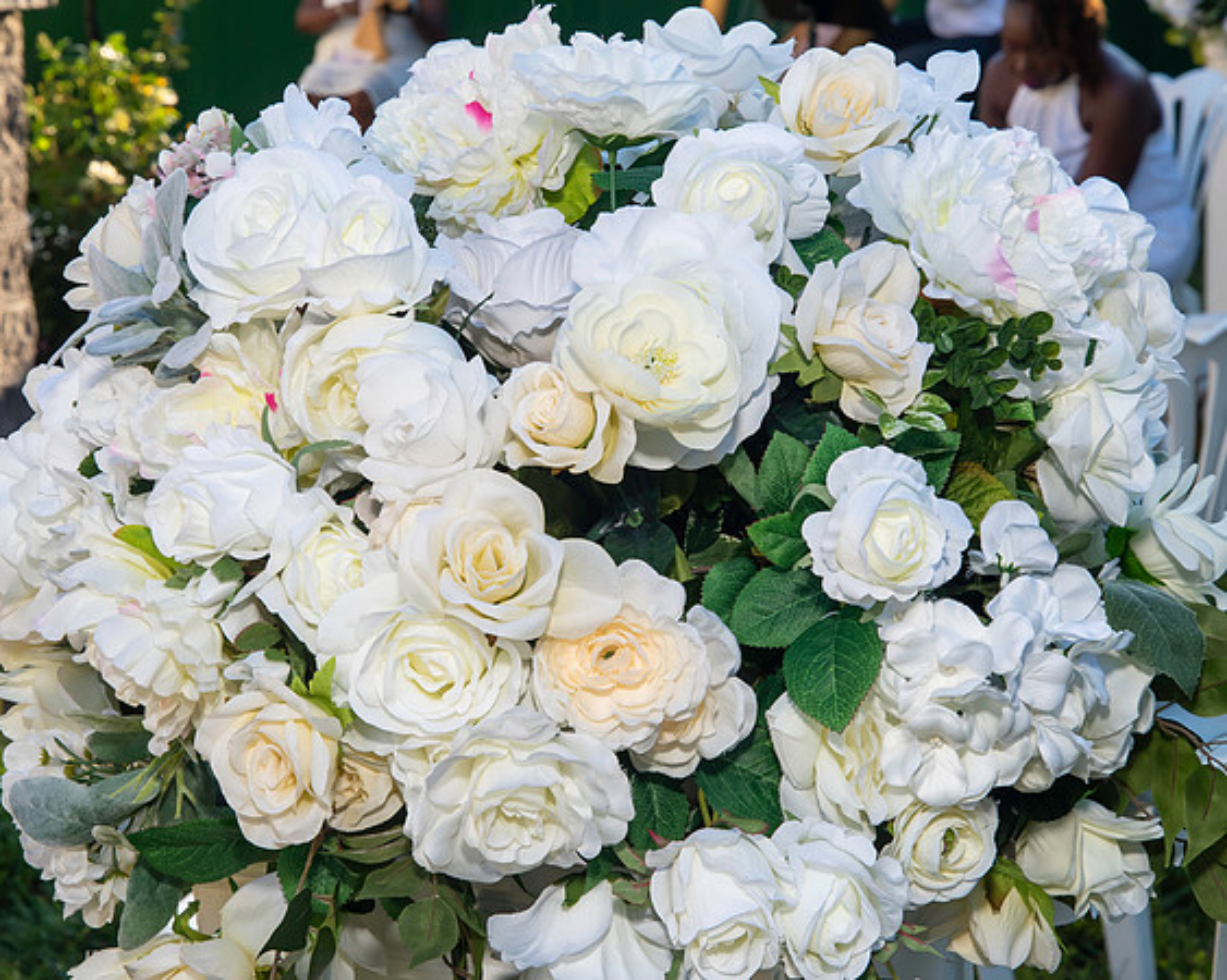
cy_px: 521
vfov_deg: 16.4
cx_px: 590
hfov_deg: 20.5
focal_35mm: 94
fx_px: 3401
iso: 400
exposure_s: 1/250
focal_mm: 50
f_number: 9
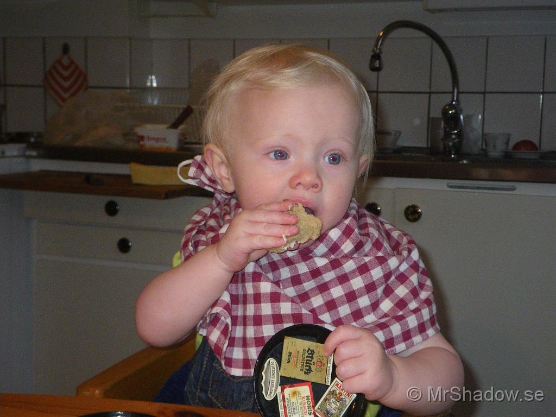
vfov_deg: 23.7
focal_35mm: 62
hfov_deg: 31.2
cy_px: 208
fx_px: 996
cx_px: 278
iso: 400
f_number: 4.6
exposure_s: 1/80
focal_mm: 11.1
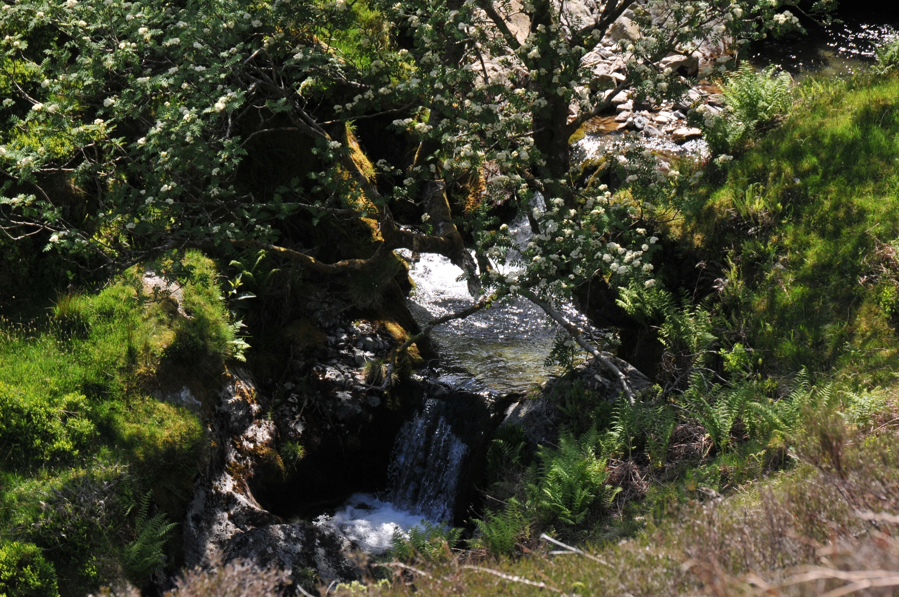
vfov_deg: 8.3
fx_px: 4116
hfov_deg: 12.5
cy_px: 298
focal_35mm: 165
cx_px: 450
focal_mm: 110
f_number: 9
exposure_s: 1/320
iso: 400
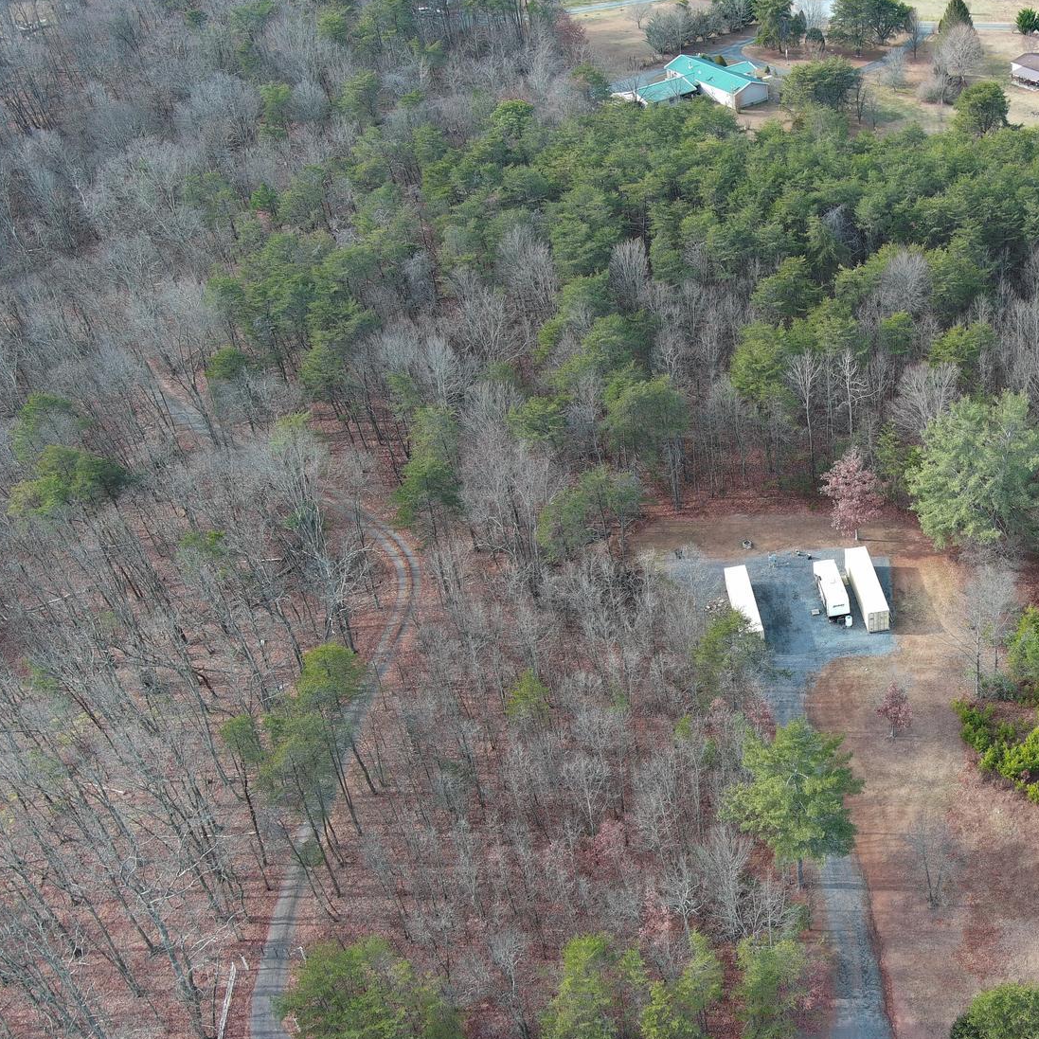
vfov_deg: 36.8
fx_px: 1562
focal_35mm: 46
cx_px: 958
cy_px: 576
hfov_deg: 34.5
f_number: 2.8
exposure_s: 1/195
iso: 100
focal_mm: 10.57
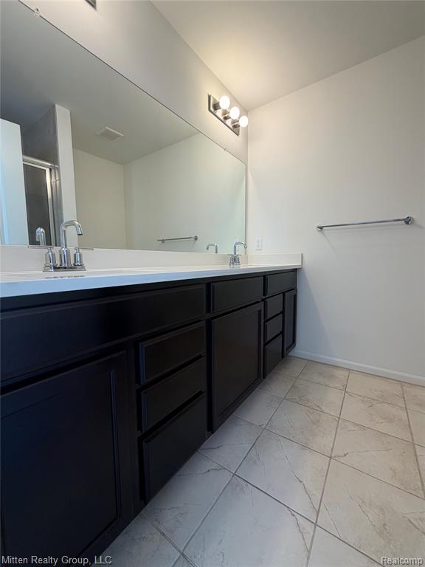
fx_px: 229
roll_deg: -0.4
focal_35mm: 14
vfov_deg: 102.1
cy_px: 284
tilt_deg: -4.4
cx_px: 212
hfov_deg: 85.7
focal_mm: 2.22
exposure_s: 1/120
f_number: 2.2
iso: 160
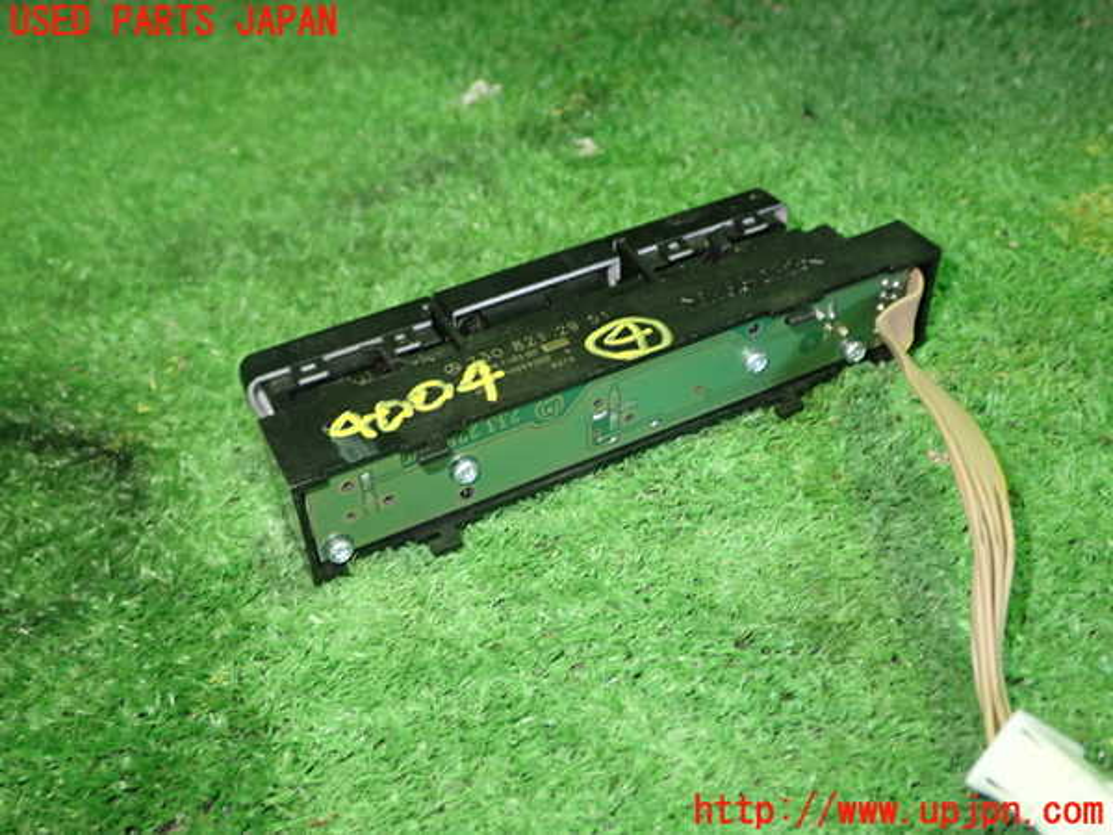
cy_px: 418
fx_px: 1222
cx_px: 556
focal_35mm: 38
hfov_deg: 49.0
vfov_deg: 37.7
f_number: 2.7
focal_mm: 6.83
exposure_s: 1/40
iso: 640
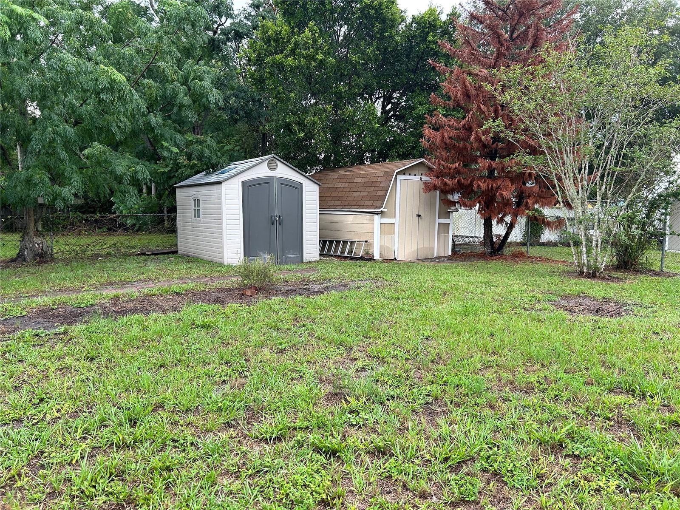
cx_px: 340
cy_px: 255
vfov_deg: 53.1
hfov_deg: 67.3
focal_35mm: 26
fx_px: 511
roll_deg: +0.4
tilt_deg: -4.7
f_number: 1.5
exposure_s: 1/414
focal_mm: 5.7
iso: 50
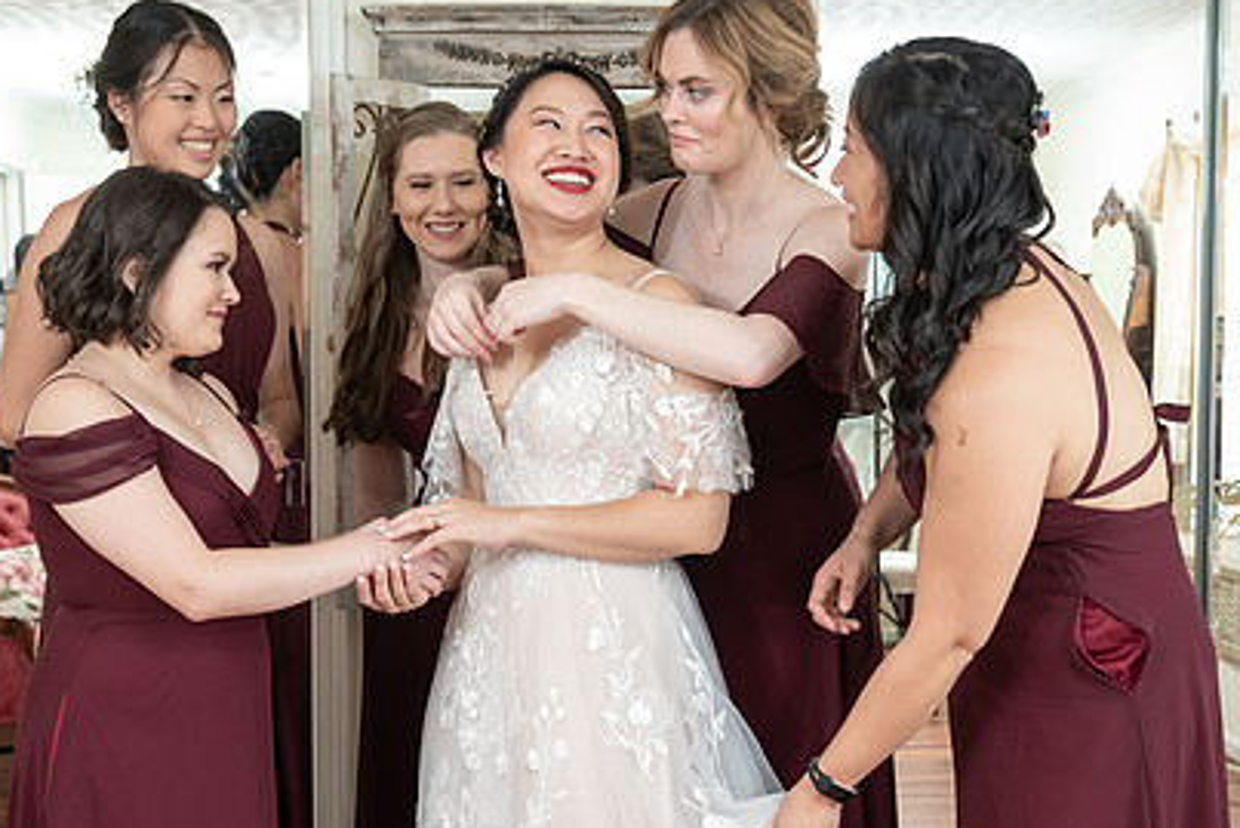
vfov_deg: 24.6
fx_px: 1895
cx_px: 594
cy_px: 446
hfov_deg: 36.2
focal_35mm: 55
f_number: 4
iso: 2000
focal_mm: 36
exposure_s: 1/200
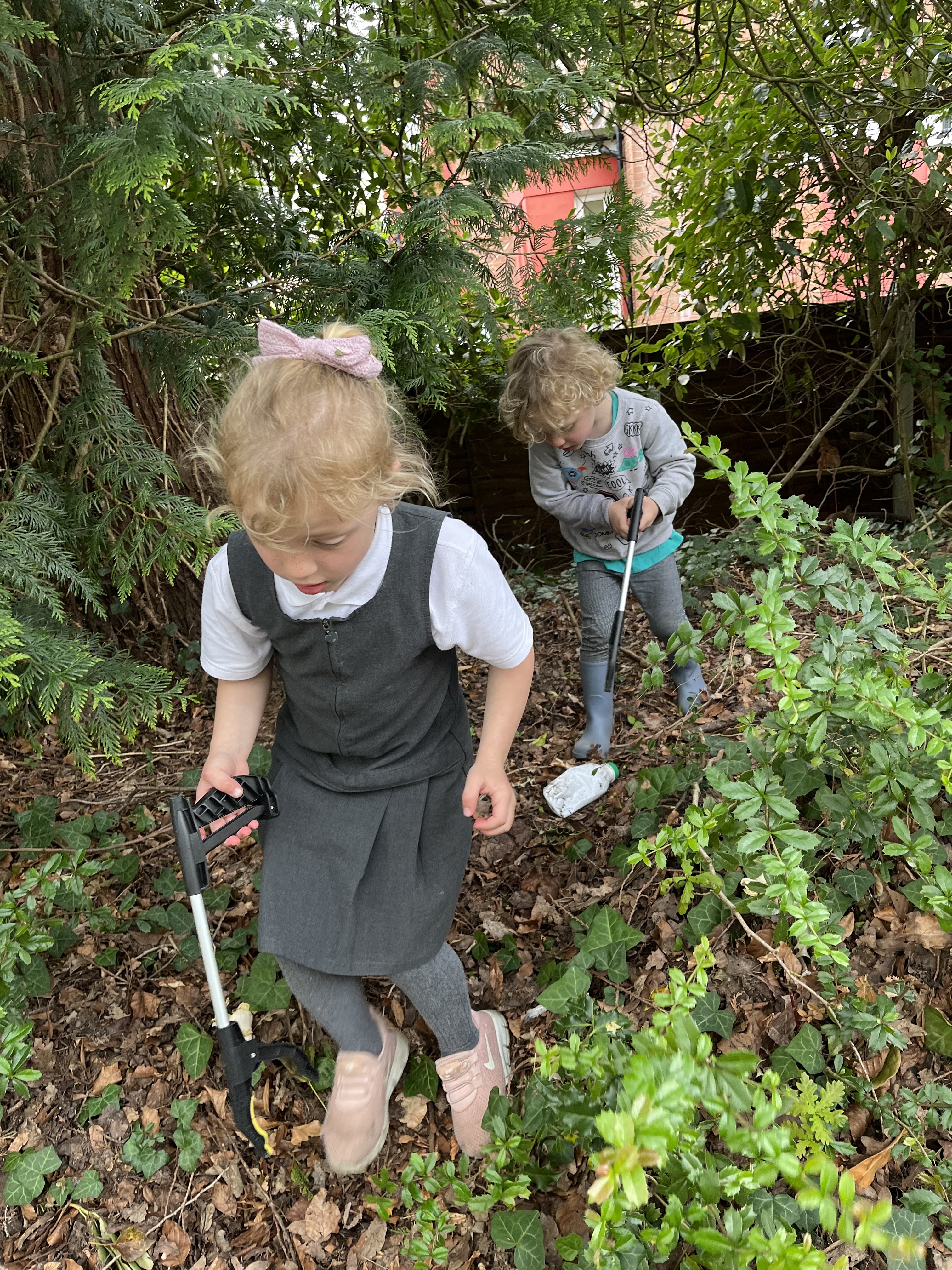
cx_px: 476
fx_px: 953
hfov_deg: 53.1
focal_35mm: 26
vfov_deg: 67.3
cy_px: 635
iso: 125
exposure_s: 1/121
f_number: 1.6
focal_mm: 5.1
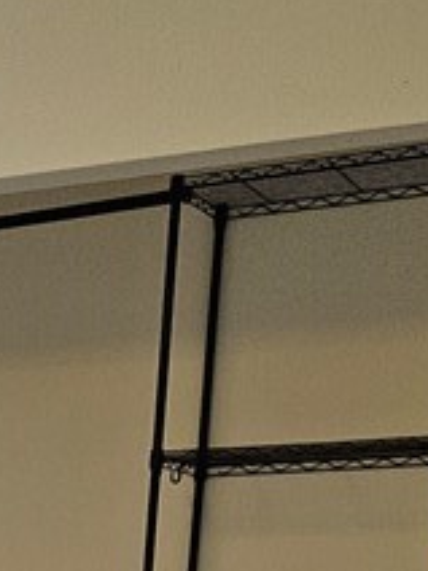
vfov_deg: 14.8
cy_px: 1107
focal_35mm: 111
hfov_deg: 12.2
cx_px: -363
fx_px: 1830
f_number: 1.8
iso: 50
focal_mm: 5.4
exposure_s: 1/60
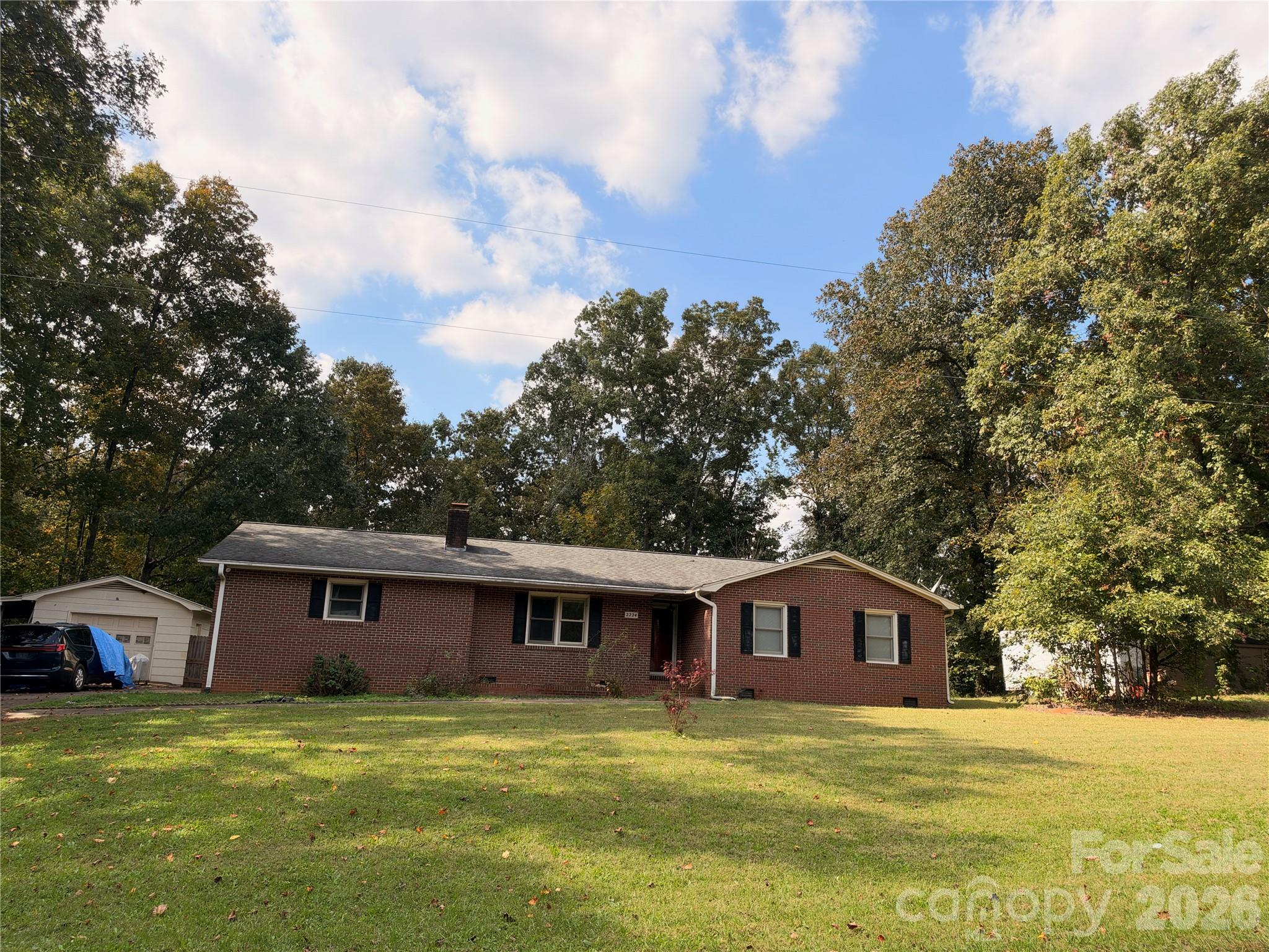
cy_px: 476
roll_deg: -2.0
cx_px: 634
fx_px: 880
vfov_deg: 56.8
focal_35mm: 24
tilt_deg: +12.3
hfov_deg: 71.6
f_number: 1.8
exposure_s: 1/2865
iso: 80
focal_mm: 6.93
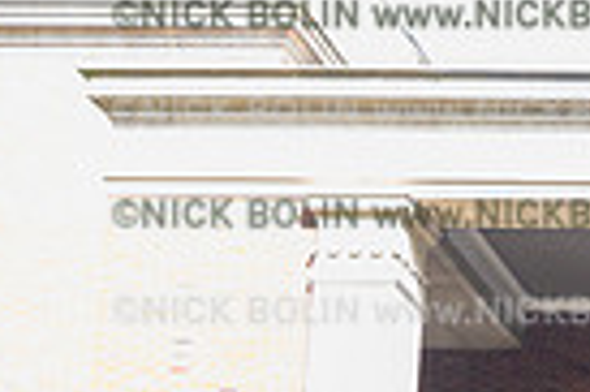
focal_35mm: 123
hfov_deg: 14.4
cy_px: 713
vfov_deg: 10.4
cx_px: 1115
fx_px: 2013
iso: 2500
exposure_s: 1/500
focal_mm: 29
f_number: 5
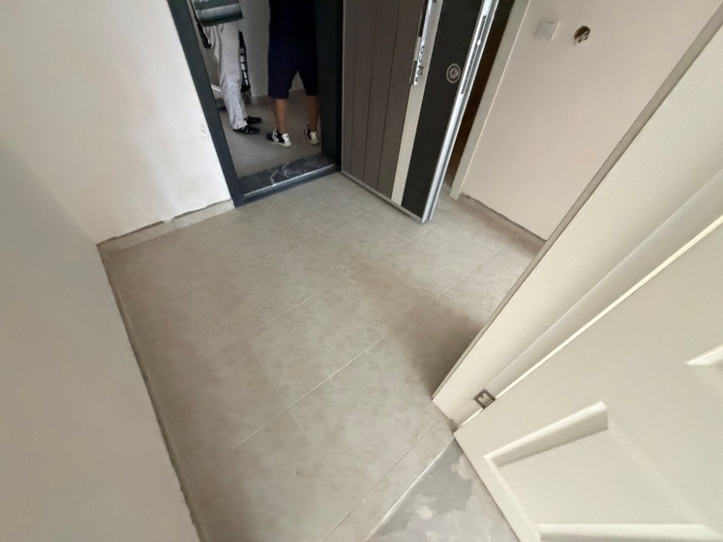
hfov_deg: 102.1
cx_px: 362
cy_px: 271
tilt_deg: -47.1
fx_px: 292
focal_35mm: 14
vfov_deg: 85.7
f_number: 2.2
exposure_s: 1/60
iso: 1000
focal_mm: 2.22
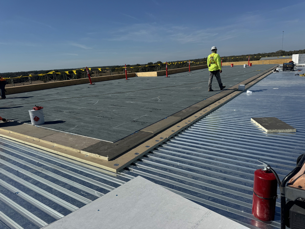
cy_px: 114
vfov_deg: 56.8
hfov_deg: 71.6
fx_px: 211
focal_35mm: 24
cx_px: 152
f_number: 1.78
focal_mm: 6.76
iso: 100
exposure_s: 1/15152
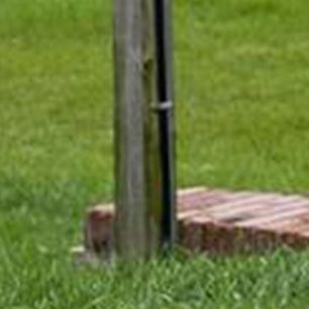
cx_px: 1608
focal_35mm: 345
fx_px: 3484
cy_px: -423
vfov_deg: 4.9
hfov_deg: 4.3
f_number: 8
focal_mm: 34.5
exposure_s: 1/250
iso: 200
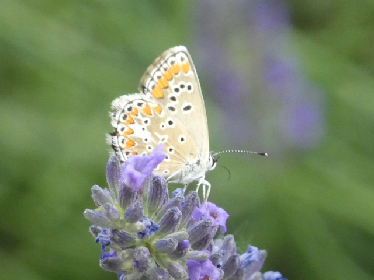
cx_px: 187
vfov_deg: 3.2
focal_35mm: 469
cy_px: 140
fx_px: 5067
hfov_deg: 4.2
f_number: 5.6
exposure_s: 1/250
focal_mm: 84
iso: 800
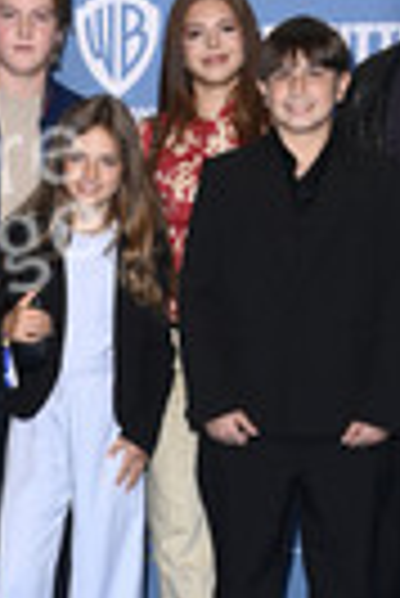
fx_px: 2244
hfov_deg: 10.1
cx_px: 0
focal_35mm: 135
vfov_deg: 15.1
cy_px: 459
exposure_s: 1/250
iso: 1250
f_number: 5.6
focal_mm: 45
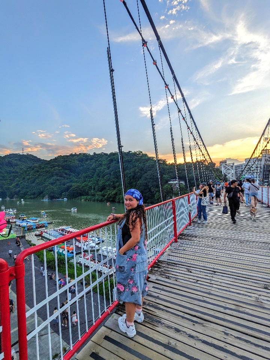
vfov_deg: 94.5
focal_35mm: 16
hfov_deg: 78.1
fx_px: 166
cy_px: 180
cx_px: 135
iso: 29
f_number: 2.2
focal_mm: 2.22
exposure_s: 1/134
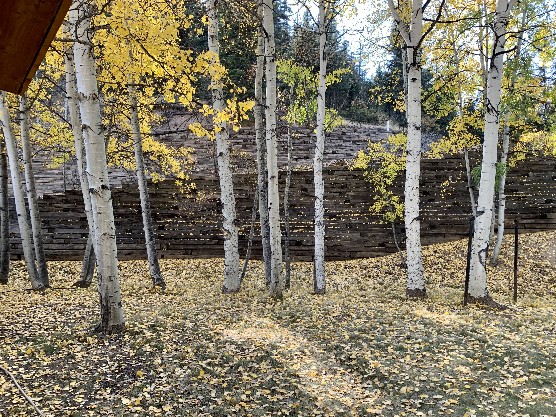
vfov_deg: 53.1
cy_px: 208
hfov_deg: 67.3
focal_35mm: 26
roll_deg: +0.0
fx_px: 418
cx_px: 278
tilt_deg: +1.0
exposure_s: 1/124
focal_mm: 4.25
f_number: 1.8
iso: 25
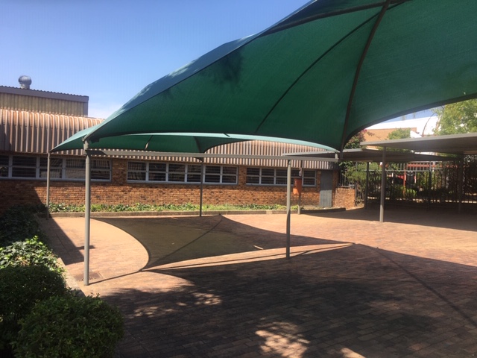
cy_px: 179
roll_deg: -1.7
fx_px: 400
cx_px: 238
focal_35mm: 29
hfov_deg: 61.7
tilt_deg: -0.6
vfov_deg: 48.2
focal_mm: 4.15
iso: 25
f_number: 2.2
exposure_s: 1/1026
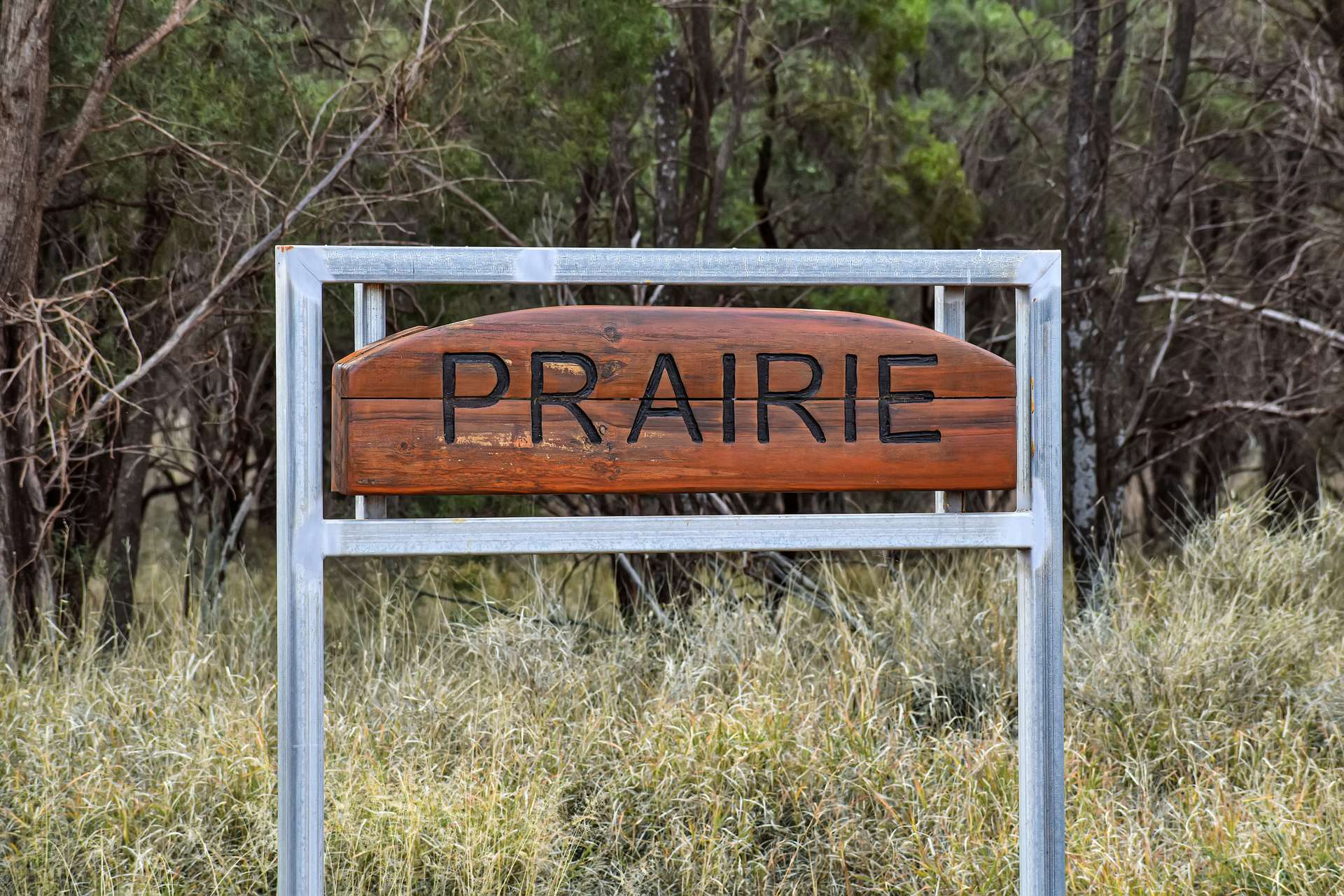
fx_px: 7279
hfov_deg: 10.5
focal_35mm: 195
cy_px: 448
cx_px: 672
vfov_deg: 7.0
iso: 400
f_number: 7.1
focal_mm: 130
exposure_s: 1/200
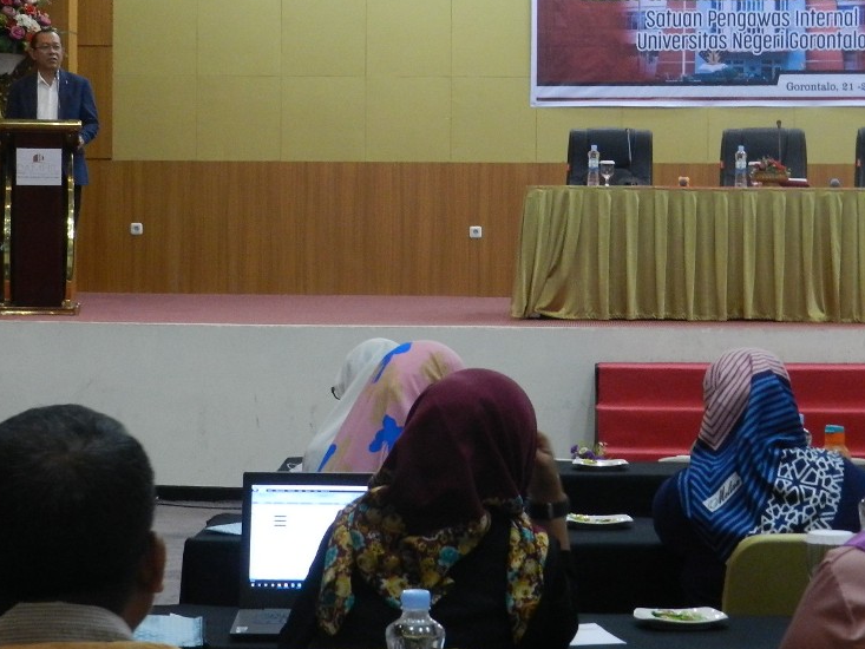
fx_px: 2374
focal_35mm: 95
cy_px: 223
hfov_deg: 20.6
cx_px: 466
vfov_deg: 15.5
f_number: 4.7
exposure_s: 1/20
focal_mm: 12.1
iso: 800
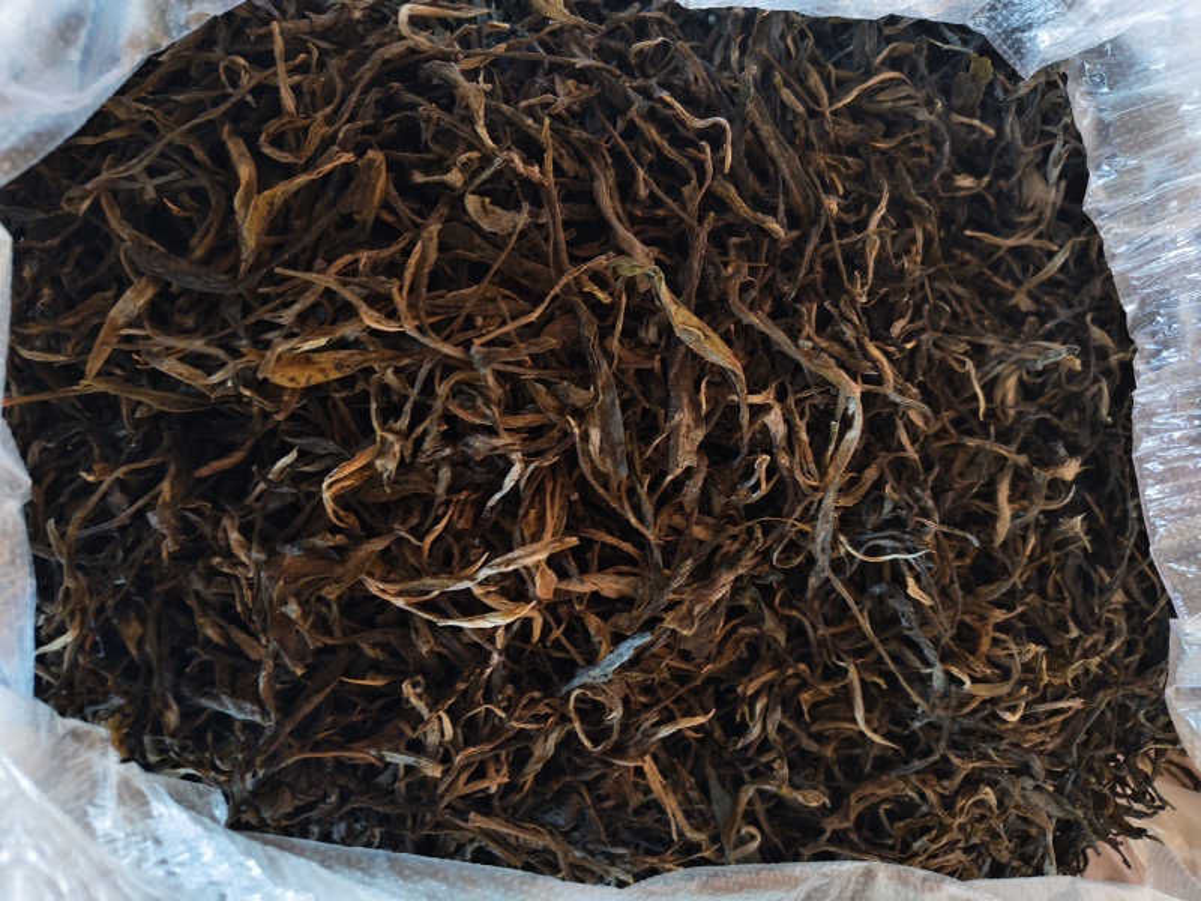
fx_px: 798
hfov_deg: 73.9
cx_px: 600
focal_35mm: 23
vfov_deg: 58.9
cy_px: 450
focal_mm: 5.56
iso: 2527
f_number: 1.88
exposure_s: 1/14.3
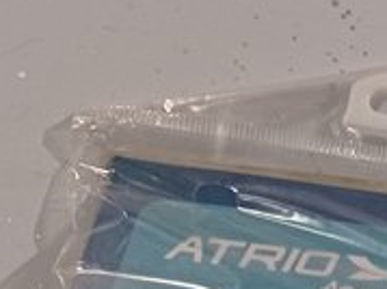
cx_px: 893
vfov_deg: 9.2
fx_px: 1788
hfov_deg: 10.7
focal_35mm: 160
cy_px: 311
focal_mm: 4.7
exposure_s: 1/120
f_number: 1.79
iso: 102
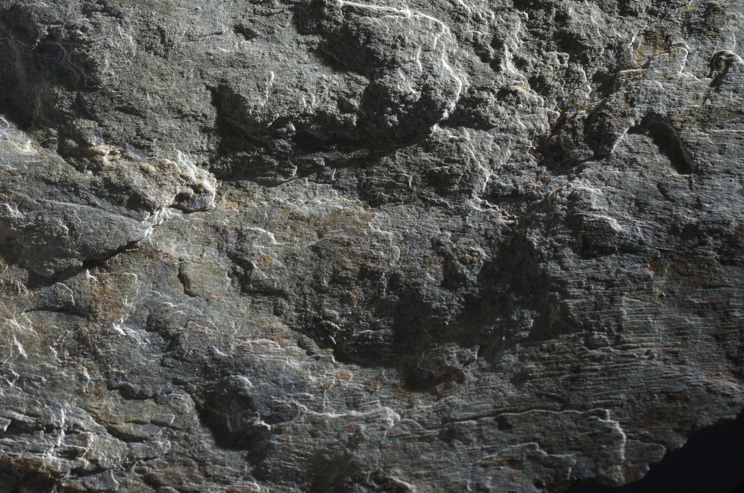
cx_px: 297
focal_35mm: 127
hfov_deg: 16.2
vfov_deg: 10.7
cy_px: 88
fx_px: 2619
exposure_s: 1/6
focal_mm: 50
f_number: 8
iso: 400
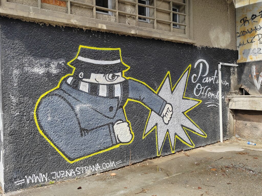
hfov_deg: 55.4
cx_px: 131
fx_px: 250
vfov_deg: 42.9
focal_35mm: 33
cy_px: 98
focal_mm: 5.52
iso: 100
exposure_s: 1/699
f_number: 1.9
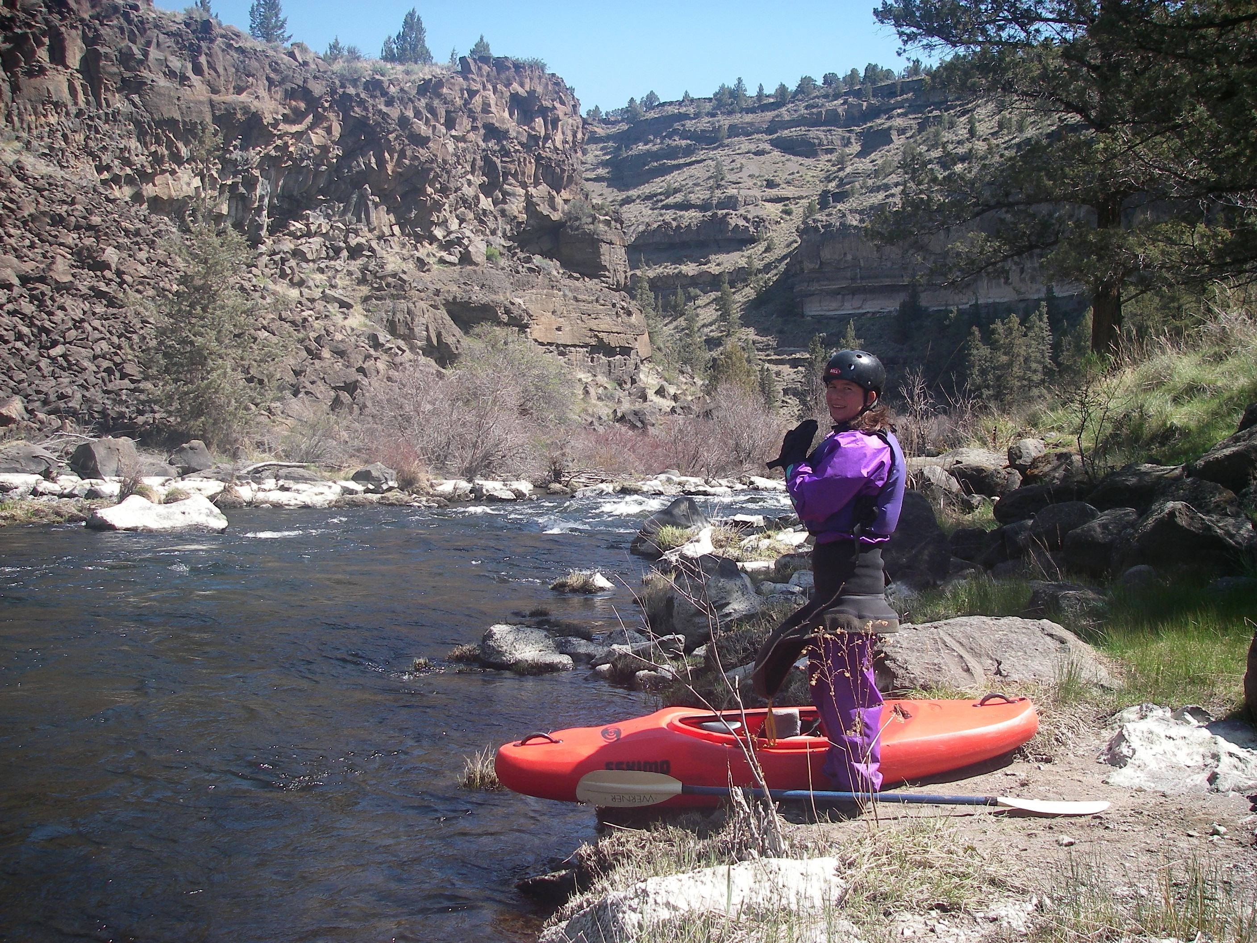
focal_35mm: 38
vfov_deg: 37.7
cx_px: 628
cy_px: 472
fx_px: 1380
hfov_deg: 49.0
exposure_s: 1/320
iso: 64
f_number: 3.3
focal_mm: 6.3
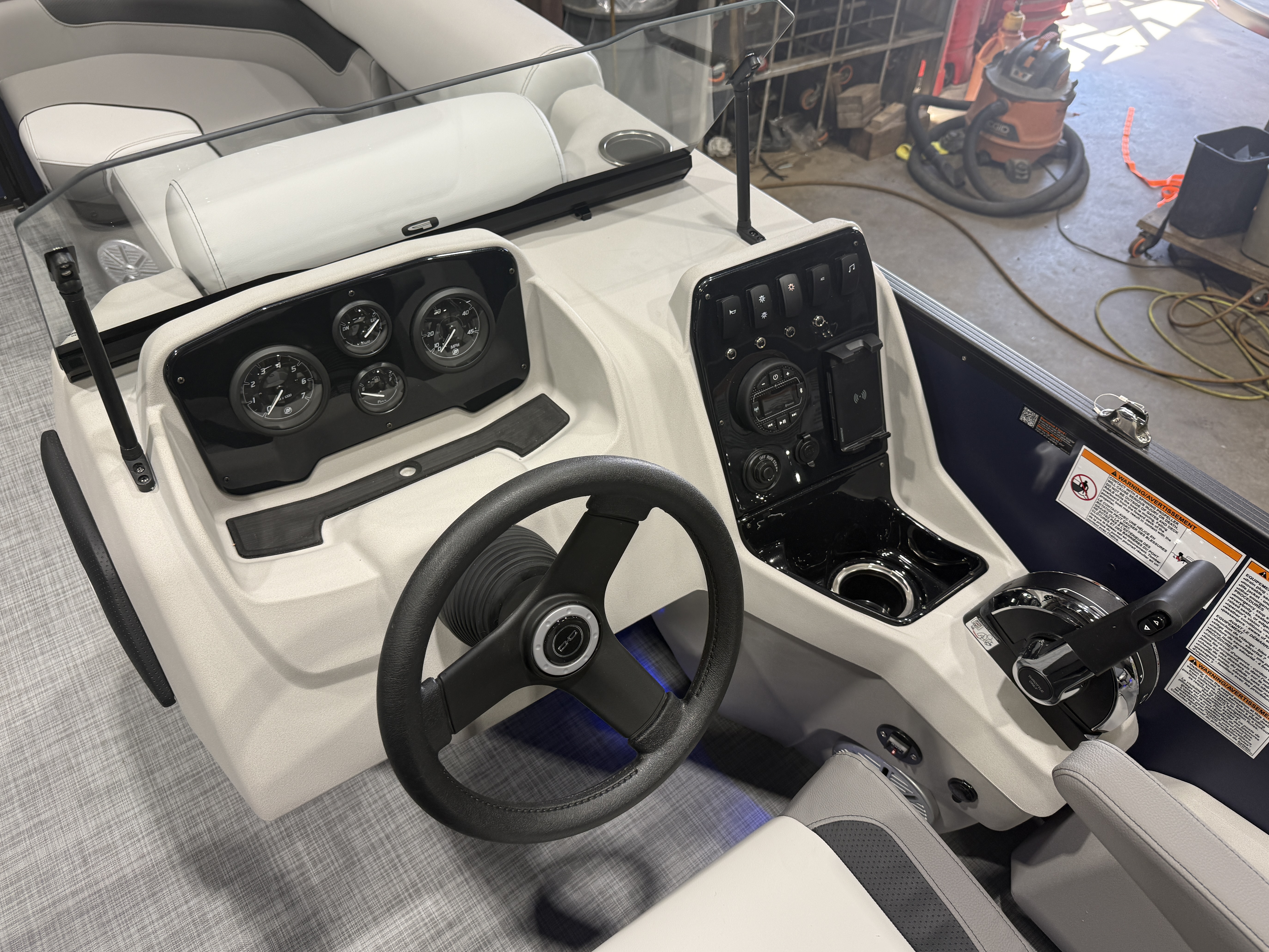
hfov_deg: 69.4
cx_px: 634
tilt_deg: -43.4
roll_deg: -1.3
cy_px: 465
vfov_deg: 54.9
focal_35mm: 25
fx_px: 916
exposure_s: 1/120
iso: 80
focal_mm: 6.76
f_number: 1.78
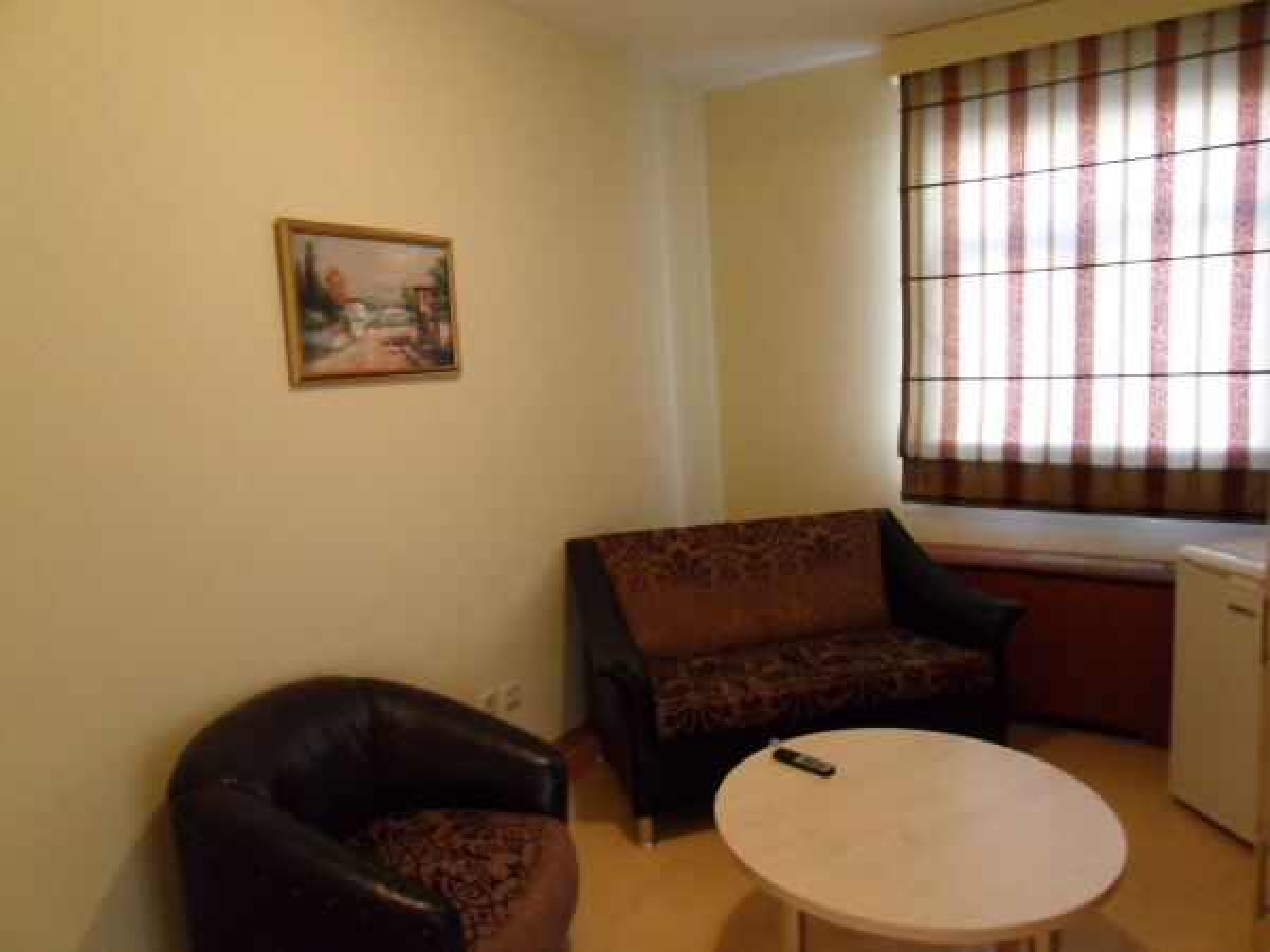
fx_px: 881
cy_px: 476
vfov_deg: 56.8
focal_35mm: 24
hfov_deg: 71.6
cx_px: 635
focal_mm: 4.3
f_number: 2.8
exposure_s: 1/20
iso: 400
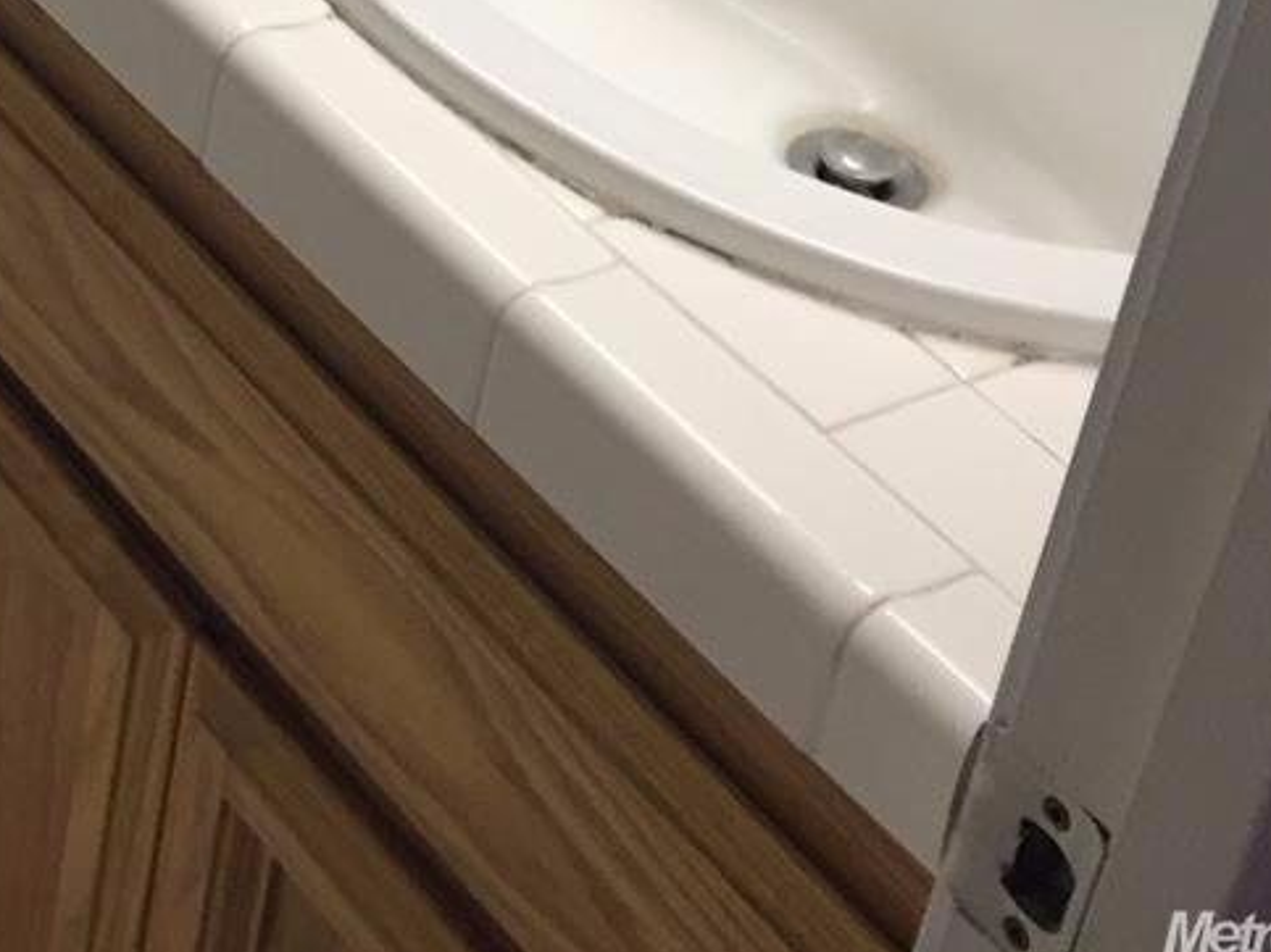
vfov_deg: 15.1
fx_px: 3304
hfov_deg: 19.4
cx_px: -547
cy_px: -515
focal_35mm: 90
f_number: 2.2
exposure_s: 1/30
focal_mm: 4.15
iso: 100
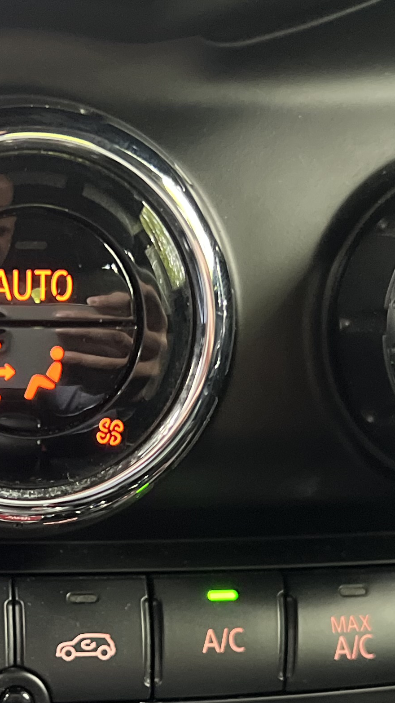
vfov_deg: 28.3
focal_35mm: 73
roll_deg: +0.5
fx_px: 1360
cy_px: 571
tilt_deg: -21.0
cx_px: 3
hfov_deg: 16.2
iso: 500
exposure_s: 1/31
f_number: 1.5
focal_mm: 5.7
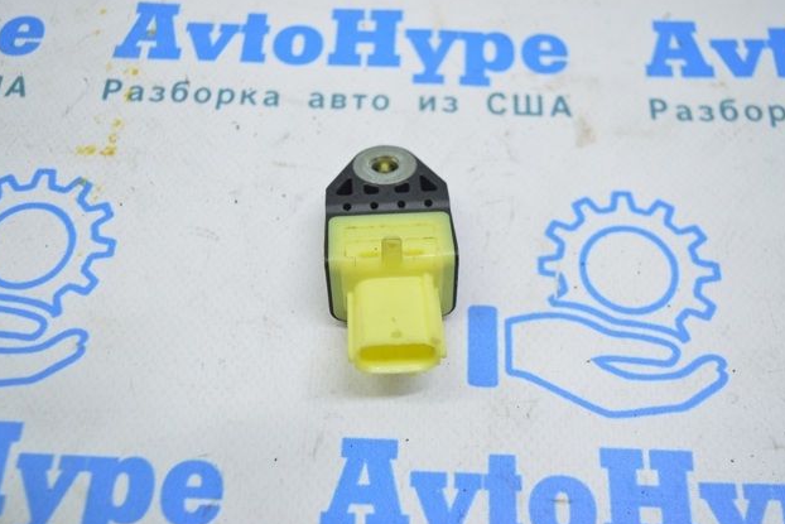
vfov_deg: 34.6
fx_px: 840
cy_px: 262
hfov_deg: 50.1
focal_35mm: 39
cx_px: 389
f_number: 4
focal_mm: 25
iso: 400
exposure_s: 1/40
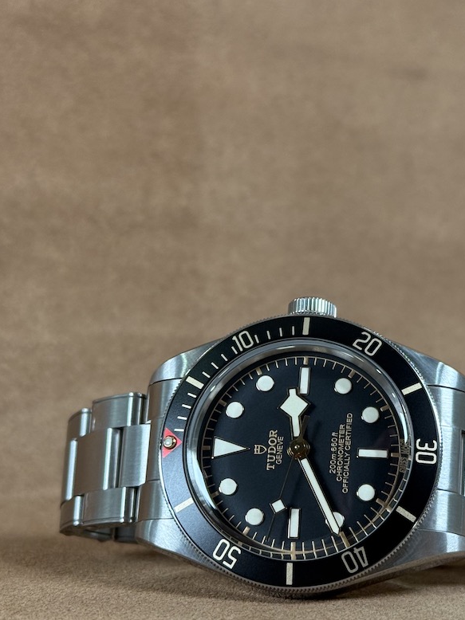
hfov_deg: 18.6
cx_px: 277
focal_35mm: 79
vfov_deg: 24.7
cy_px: 368
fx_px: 1416
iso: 125
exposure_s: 1/120
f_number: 1.78
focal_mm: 6.76
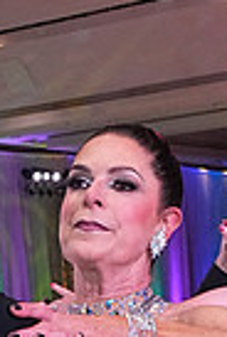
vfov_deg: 12.6
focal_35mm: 152
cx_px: 31
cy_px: 553
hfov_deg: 9.0
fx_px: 1430
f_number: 7.1
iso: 2500
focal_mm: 24
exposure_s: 1/250
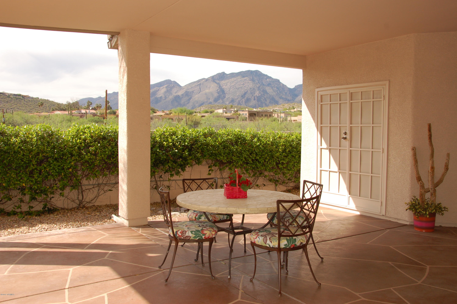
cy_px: 152
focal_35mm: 33
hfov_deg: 57.3
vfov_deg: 39.9
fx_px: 418
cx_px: 228
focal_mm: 22
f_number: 9
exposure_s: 1/500
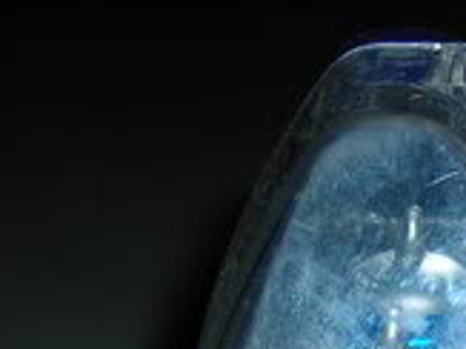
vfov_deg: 7.8
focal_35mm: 187
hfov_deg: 10.3
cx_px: 655
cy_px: 486
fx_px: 2516
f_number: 3.2
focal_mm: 6.3
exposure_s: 1/60.1
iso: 50
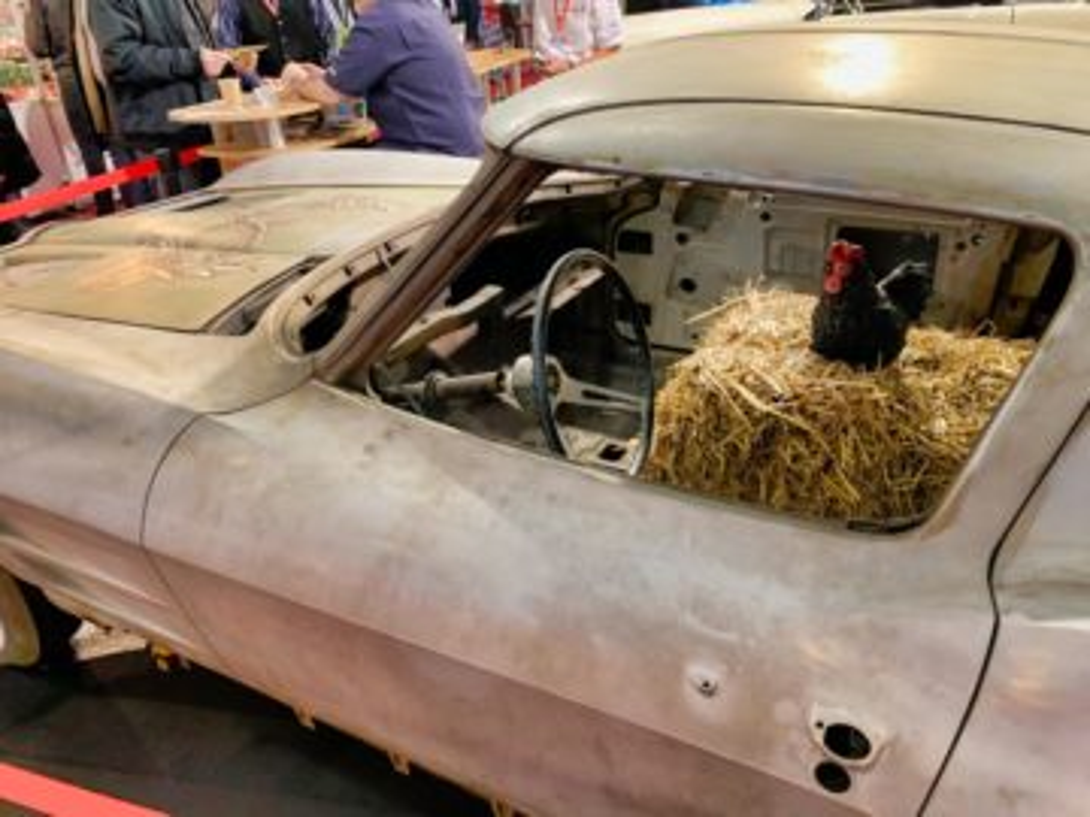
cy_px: 408
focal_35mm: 26
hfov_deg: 67.3
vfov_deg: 53.1
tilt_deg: -27.0
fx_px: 819
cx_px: 545
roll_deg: +3.5
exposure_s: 1/50
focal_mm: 4.25
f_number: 1.8
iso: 160
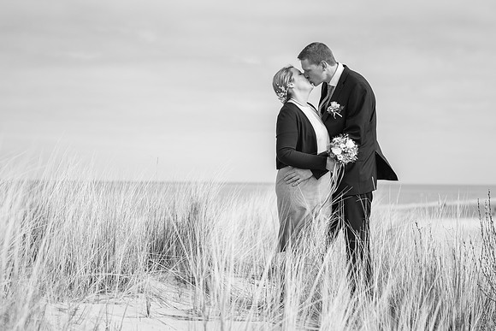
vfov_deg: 16.0
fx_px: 1179
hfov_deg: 23.8
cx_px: 248
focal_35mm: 86
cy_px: 166
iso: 100
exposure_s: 1/2000
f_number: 3.5
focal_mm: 85
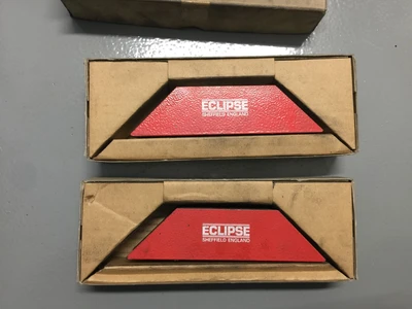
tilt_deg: -86.8
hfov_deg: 61.7
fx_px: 345
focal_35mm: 29
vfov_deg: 48.2
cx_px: 206
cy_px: 154
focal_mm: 4.15
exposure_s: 1/15
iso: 64
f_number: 2.2
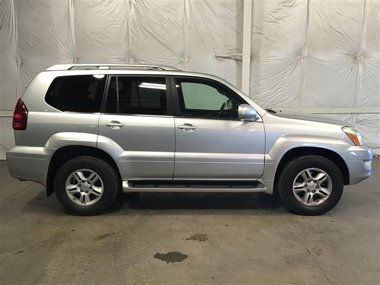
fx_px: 340
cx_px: 190
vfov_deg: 45.4
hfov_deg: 58.4
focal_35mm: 31
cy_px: 142
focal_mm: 3.3
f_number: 2.4
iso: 50
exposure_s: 1/30
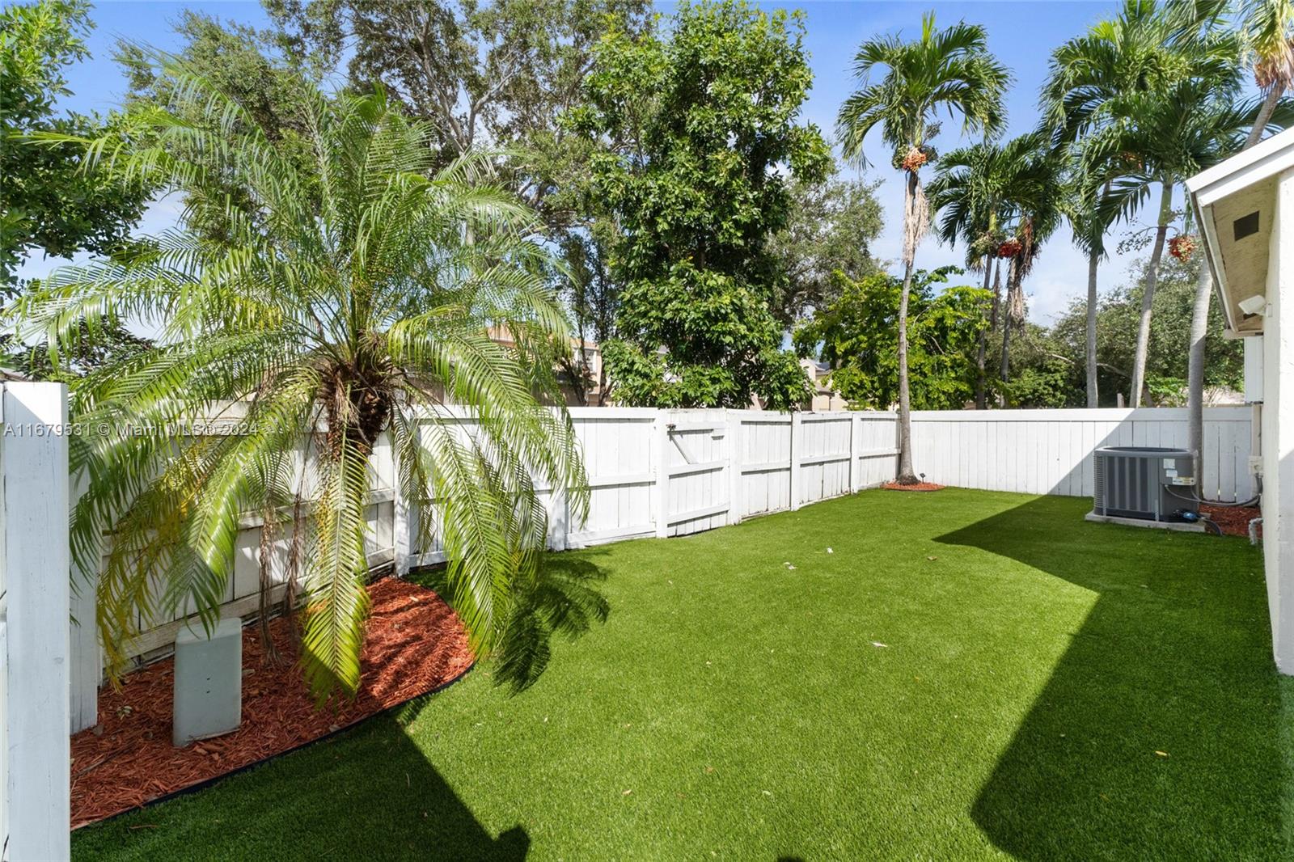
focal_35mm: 15
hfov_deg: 100.4
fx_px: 539
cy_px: 431
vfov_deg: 77.3
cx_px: 647
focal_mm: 10
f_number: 9
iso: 500
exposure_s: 1/200
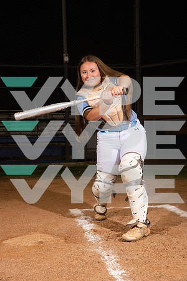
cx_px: 94
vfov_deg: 38.2
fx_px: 405
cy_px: 140
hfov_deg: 26.0
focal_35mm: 52
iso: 1000
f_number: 6.3
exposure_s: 1/500
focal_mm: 52
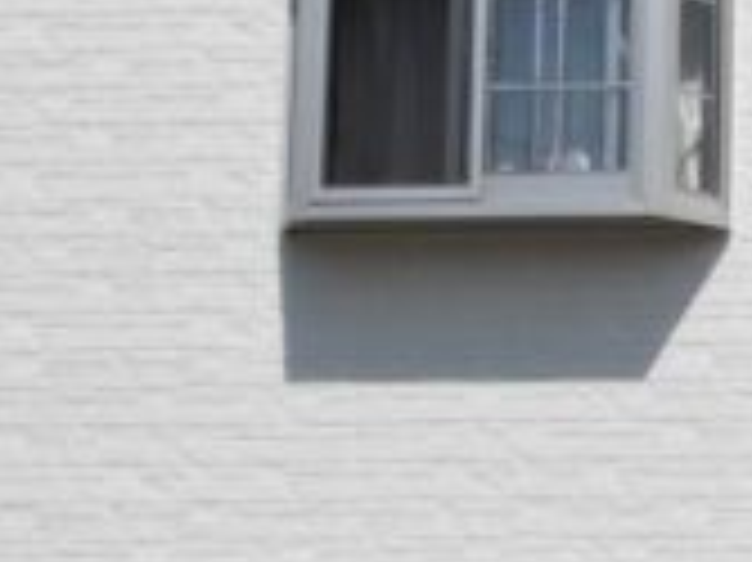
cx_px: 1220
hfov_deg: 12.6
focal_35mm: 147
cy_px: 423
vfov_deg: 10.1
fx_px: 3191
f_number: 1.7
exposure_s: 1/6000
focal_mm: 6.72
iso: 130
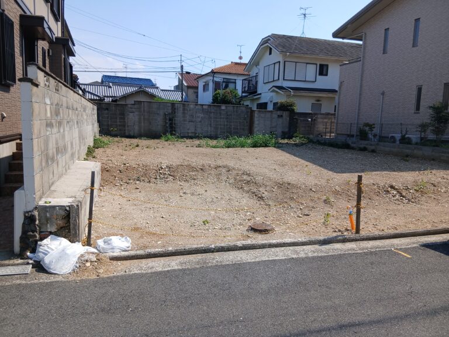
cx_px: 224
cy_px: 168
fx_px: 337
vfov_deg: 53.1
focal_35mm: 26
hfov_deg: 67.3
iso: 20
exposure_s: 1/556
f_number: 1.8
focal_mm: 3.86
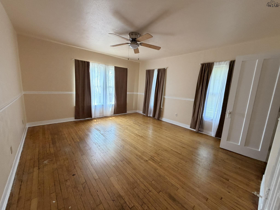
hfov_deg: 102.1
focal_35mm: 14
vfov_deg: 85.7
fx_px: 113
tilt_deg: -8.9
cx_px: 140
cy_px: 105
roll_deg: -2.5
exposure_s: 1/121
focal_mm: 2.22
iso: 320
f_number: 2.2
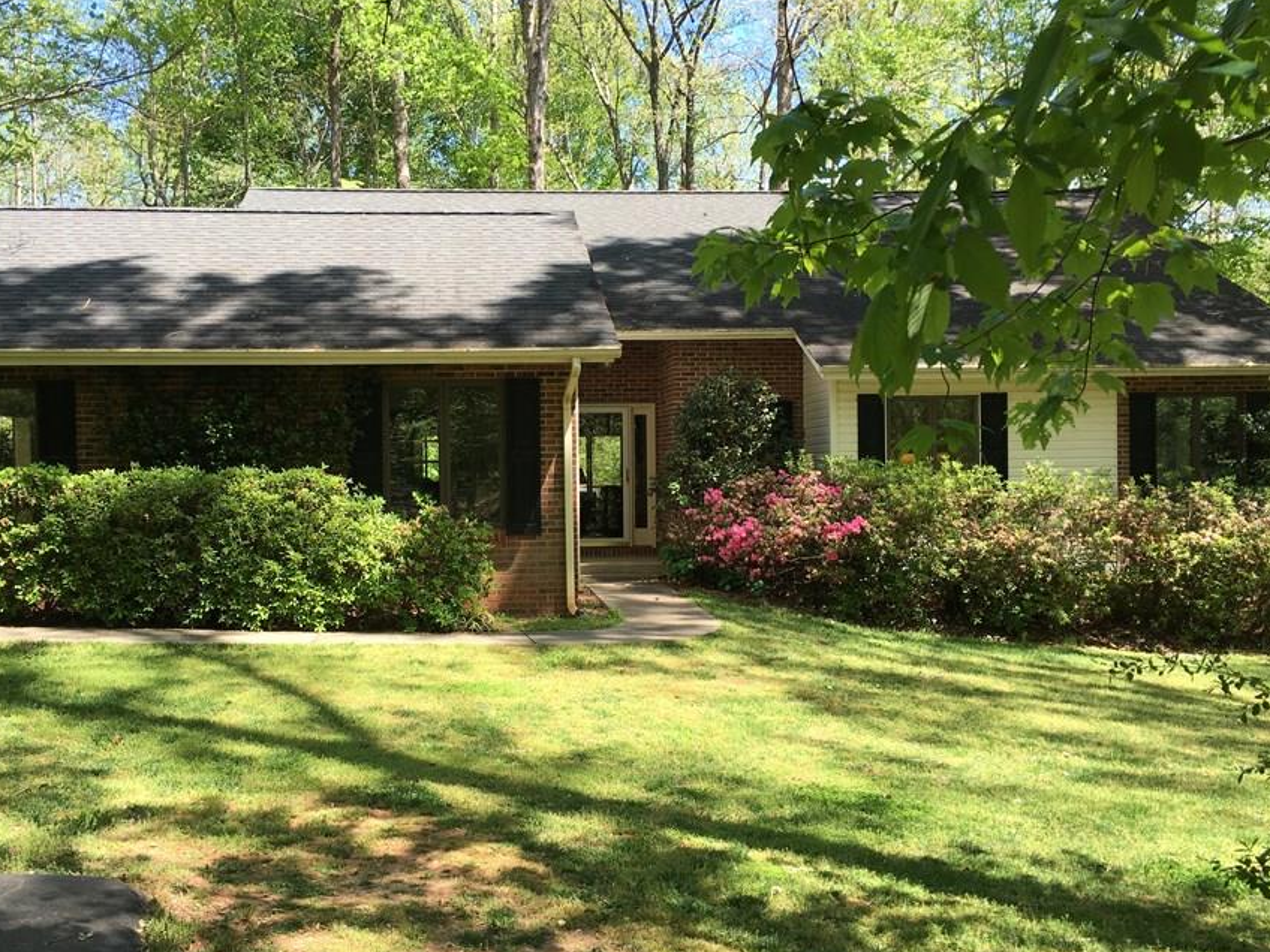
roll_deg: +0.6
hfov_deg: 52.5
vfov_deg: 40.7
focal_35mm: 35
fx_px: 1284
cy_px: 512
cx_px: 560
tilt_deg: -0.7
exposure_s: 1/358
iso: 25
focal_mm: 4.15
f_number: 2.2
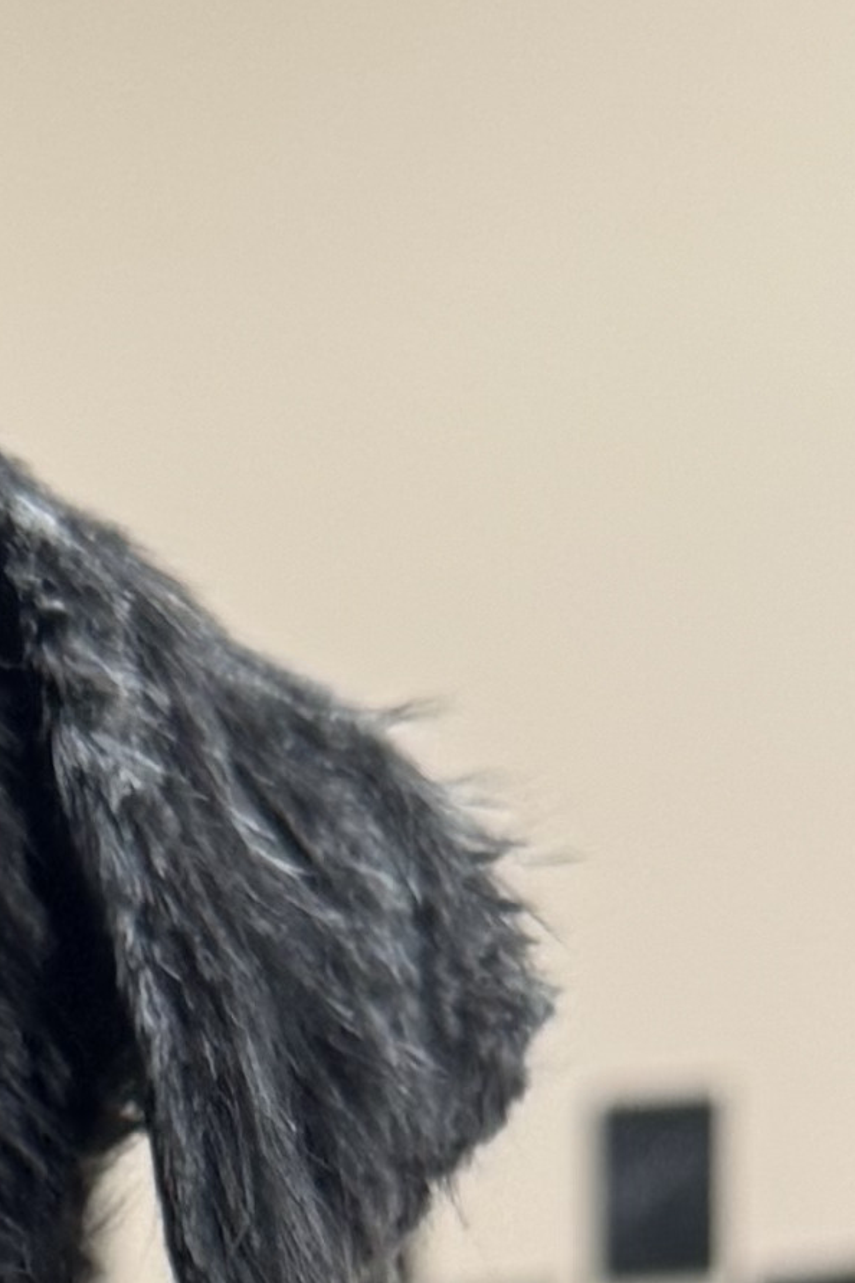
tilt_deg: -10.5
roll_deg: +3.4
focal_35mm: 160
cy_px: 2850
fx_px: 5700
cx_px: -548
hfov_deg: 8.3
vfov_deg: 11.2
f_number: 1.78
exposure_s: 1/120
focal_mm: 6.76
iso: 125
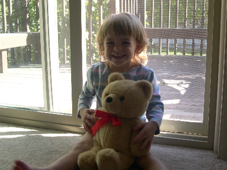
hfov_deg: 40.5
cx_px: 114
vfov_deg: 30.9
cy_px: 85
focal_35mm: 47
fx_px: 308
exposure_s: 1/75.2
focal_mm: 10.1
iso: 100
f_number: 3.1
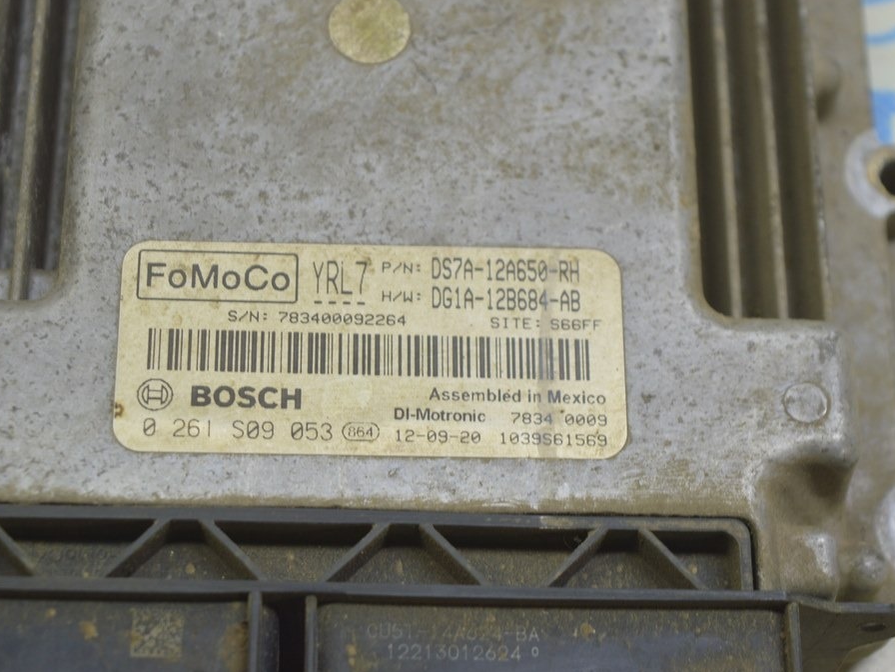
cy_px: 336
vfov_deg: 16.3
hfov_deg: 21.6
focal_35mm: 91
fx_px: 2341
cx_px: 388
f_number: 5.6
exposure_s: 1/20
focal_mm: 55
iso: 400
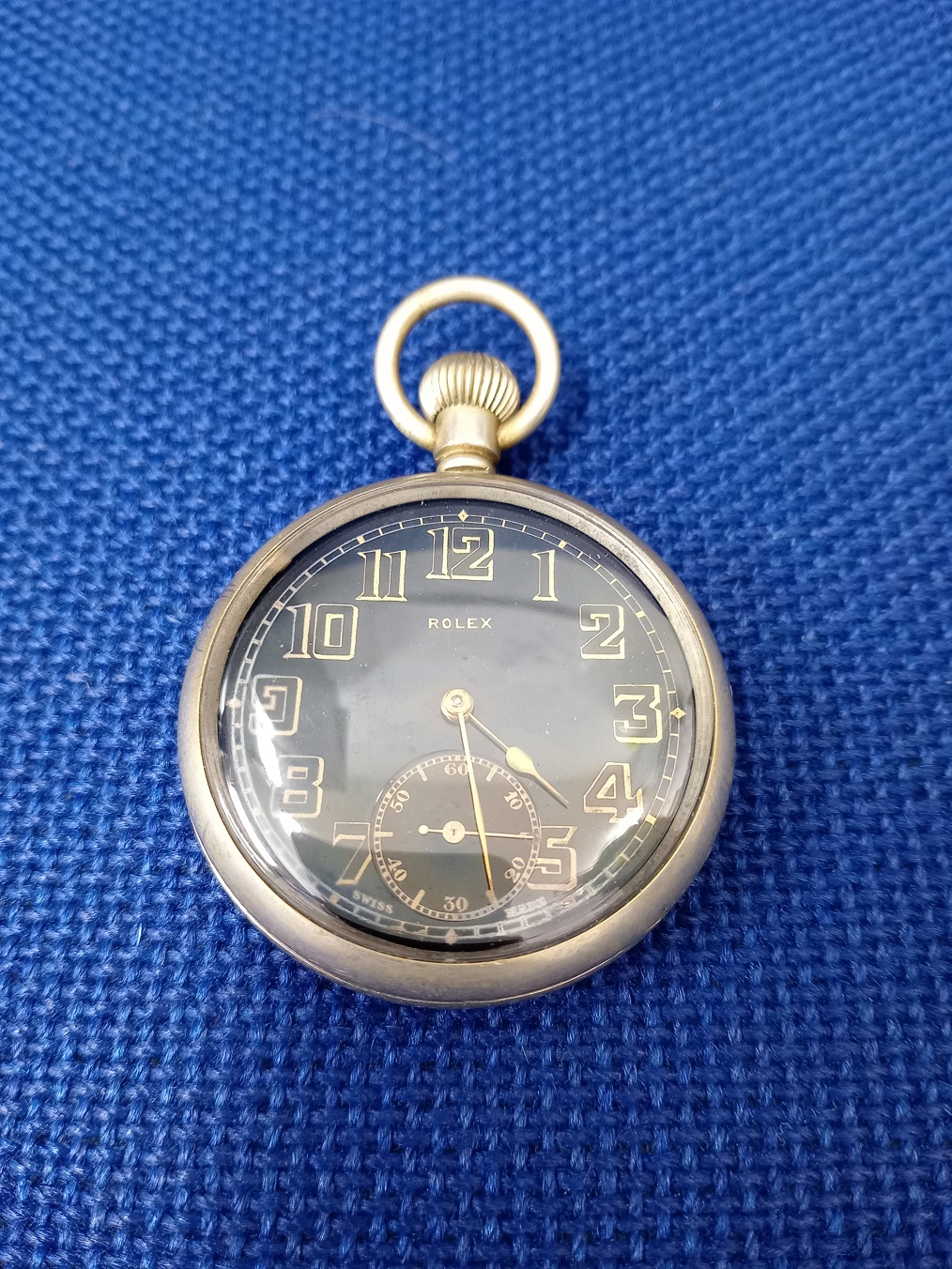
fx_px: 953
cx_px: 476
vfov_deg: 67.3
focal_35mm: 26
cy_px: 634
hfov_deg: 53.1
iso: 1131
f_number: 1.8
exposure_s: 1/16.7
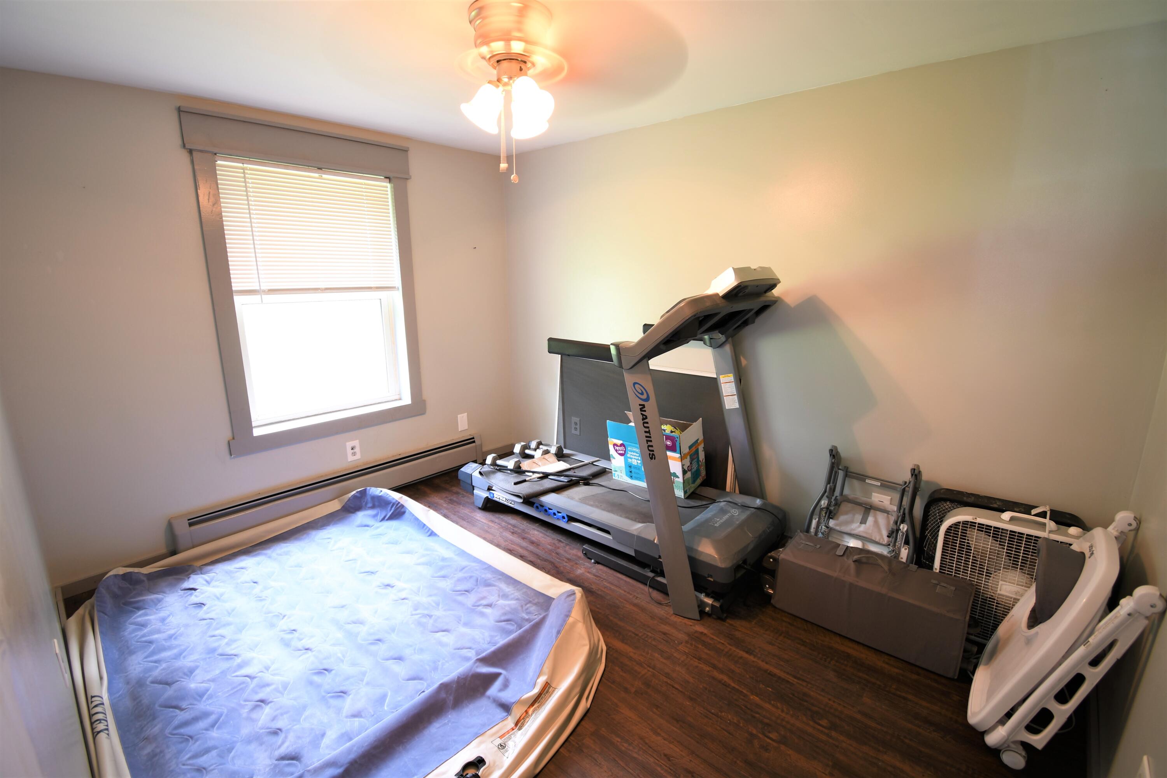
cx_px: 584
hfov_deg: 100.4
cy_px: 389
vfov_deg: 77.3
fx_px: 486
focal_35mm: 15
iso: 125
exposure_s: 1/4
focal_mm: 10
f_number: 4.5
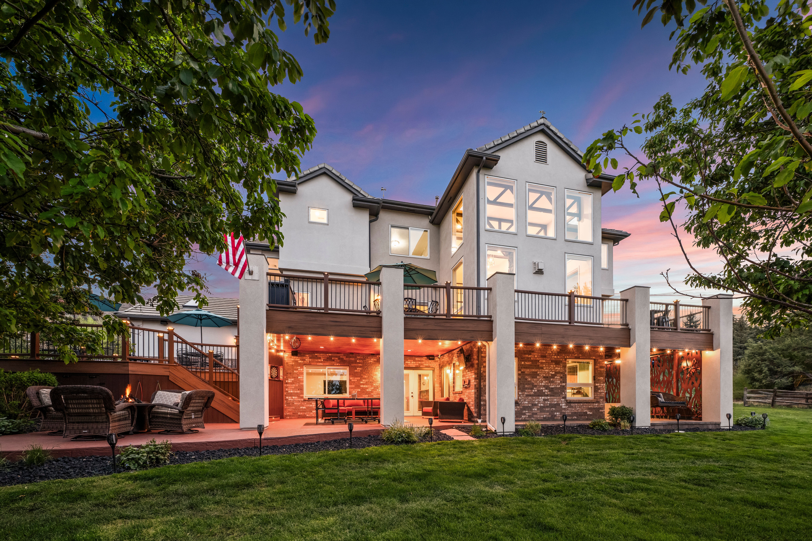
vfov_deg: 81.2
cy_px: 270
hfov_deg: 104.3
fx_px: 316
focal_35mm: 14
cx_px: 406
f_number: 8
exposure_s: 1/2
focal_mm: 14
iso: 400
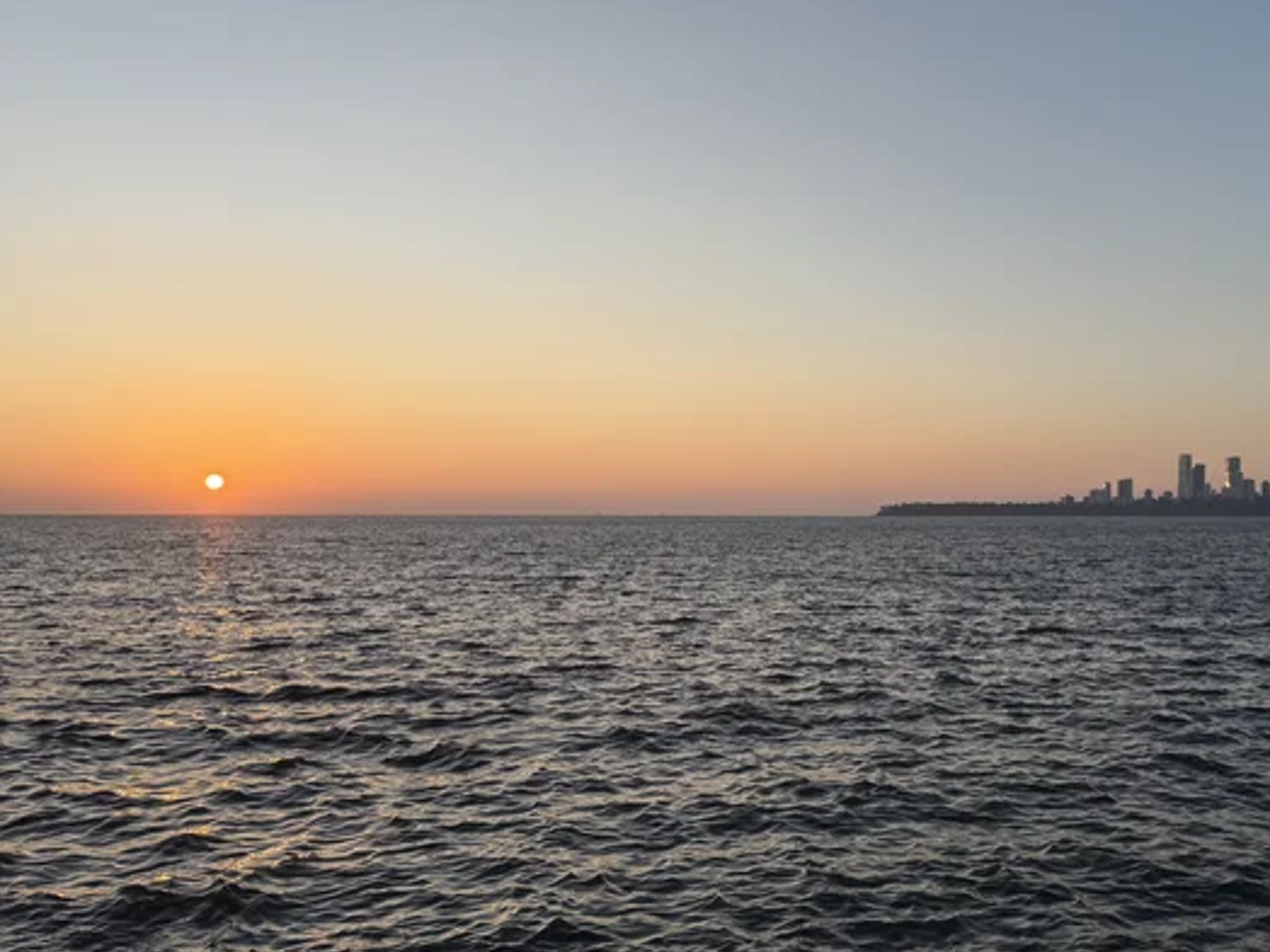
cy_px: 521
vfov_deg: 42.9
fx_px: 1211
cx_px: 868
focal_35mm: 33
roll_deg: -0.5
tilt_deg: -1.1
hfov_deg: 54.0
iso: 80
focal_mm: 6.76
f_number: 1.78
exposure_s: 1/3145
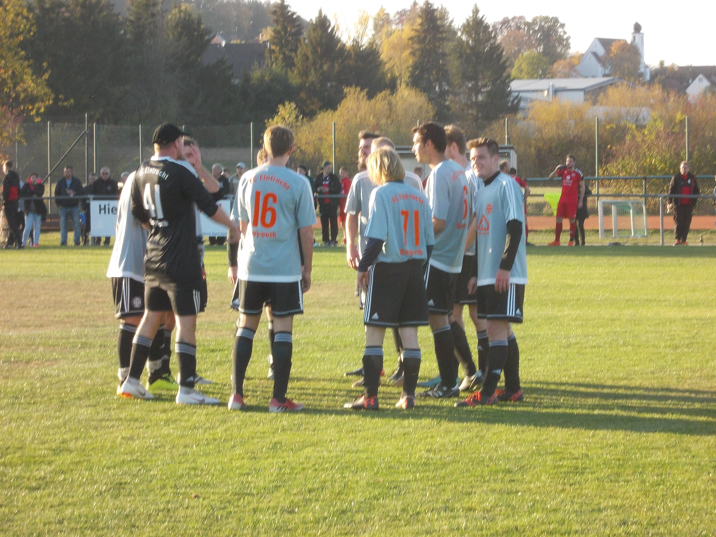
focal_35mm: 127
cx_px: 358
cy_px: 268
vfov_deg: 11.7
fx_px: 2627
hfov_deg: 15.5
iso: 100
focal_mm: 17.9
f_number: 6.3
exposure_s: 1/60
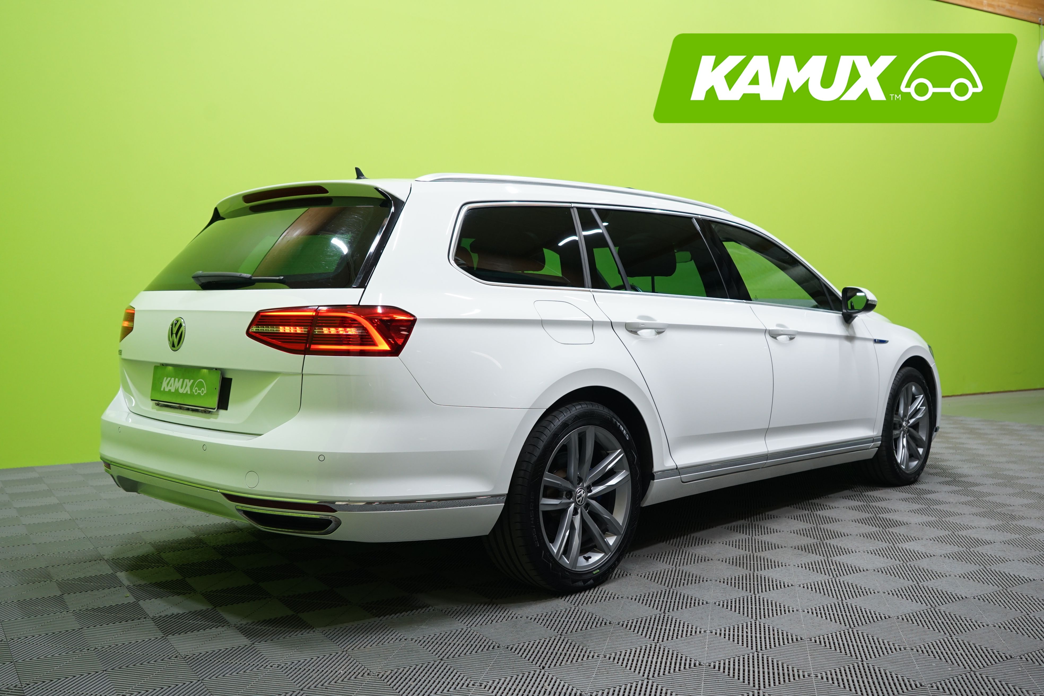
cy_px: 348
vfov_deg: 40.0
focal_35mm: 33
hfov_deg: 57.2
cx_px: 522
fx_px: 957
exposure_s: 1/20
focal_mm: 33
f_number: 5
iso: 640
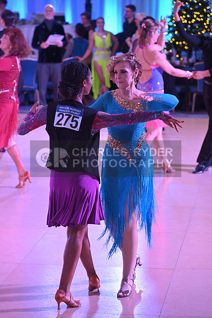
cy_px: 159
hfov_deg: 11.4
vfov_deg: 17.1
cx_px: 106
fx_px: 1059
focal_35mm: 120
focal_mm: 120
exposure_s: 1/320
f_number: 5
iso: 5600
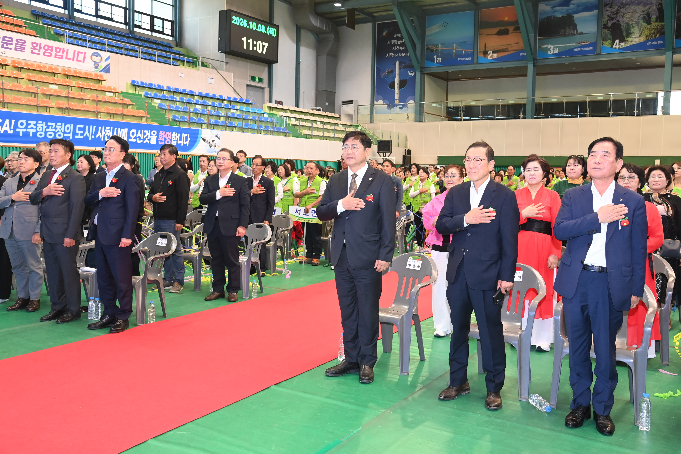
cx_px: 340
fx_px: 586
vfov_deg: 42.3
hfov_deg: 60.3
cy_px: 227
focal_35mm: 31
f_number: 6.3
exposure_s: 1/250
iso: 2500
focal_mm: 31
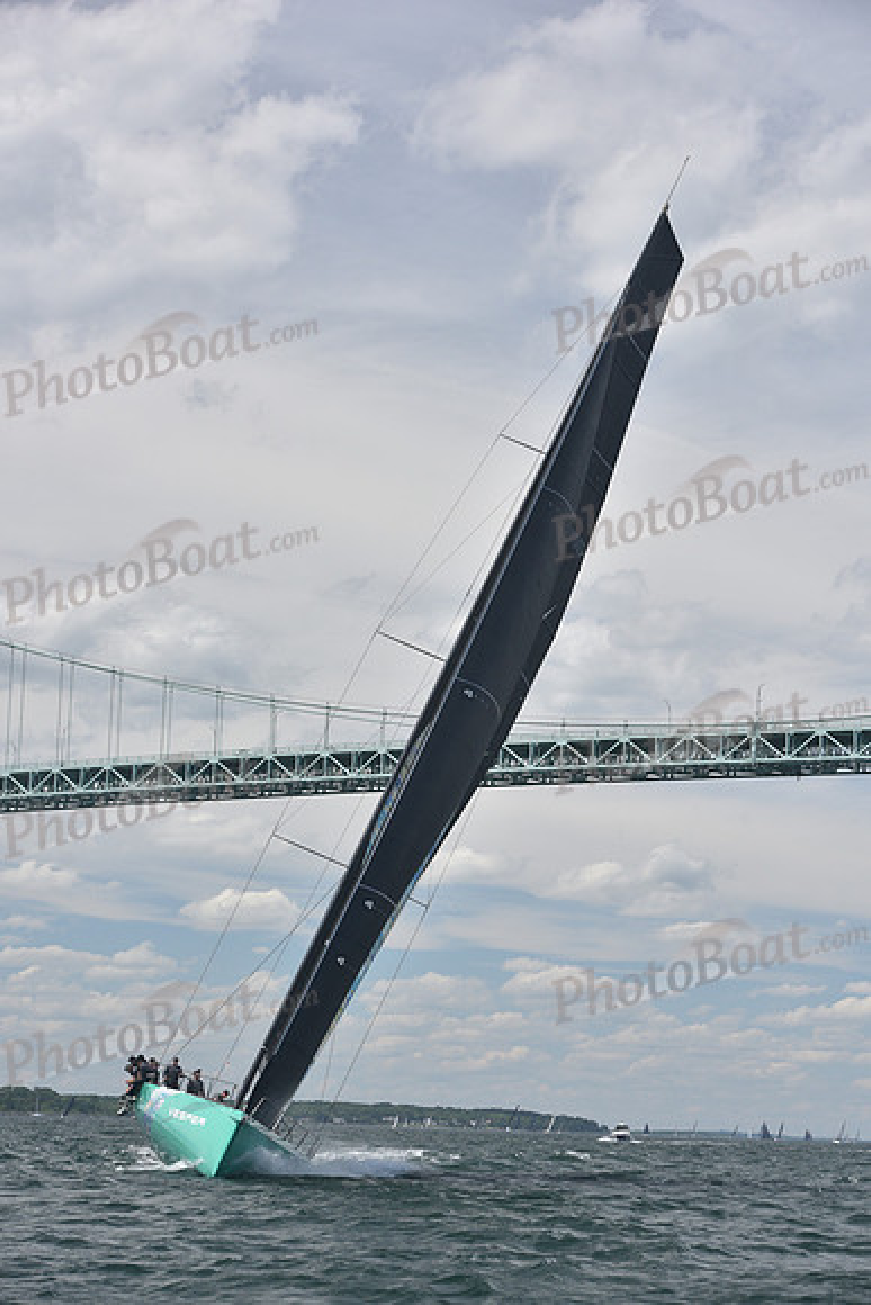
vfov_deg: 24.8
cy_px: 652
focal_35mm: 82
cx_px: 436
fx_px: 2974
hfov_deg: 16.7
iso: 320
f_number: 6.3
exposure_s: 1/800
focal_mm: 82
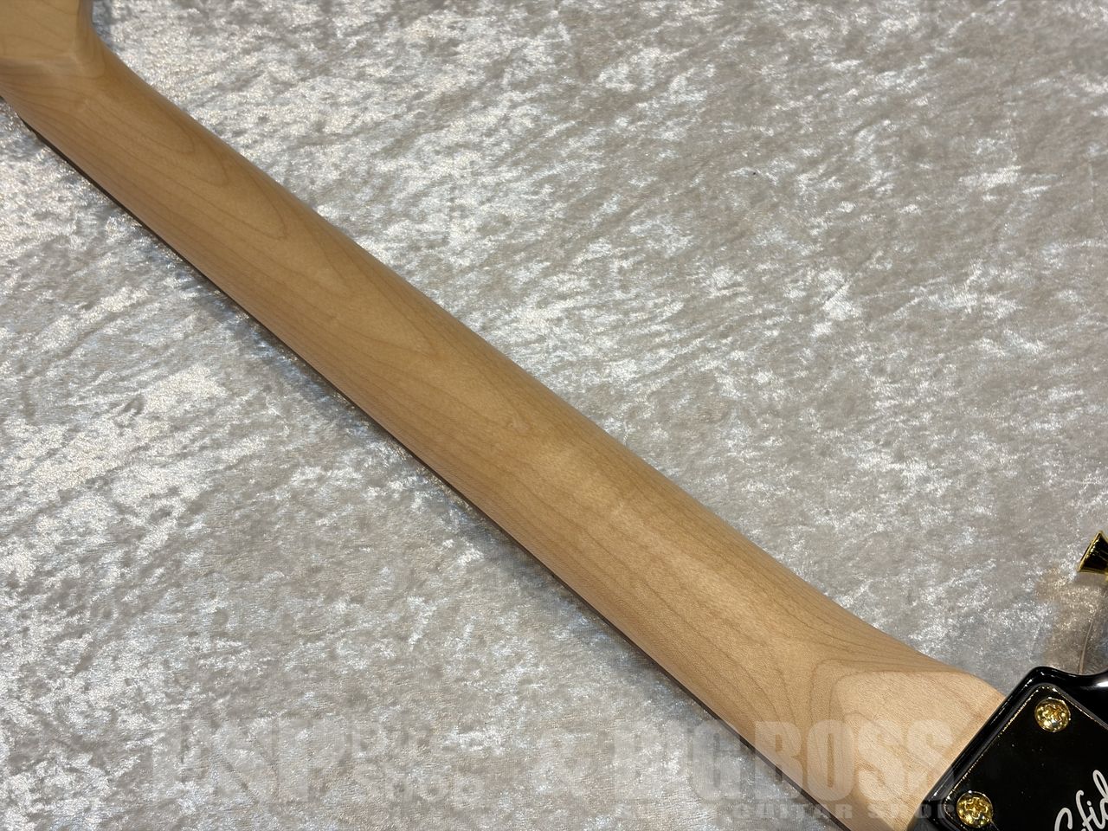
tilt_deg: -60.7
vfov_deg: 28.0
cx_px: 554
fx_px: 1664
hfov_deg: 36.8
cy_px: 416
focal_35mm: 52
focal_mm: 5.96
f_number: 1.6
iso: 64
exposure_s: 1/60
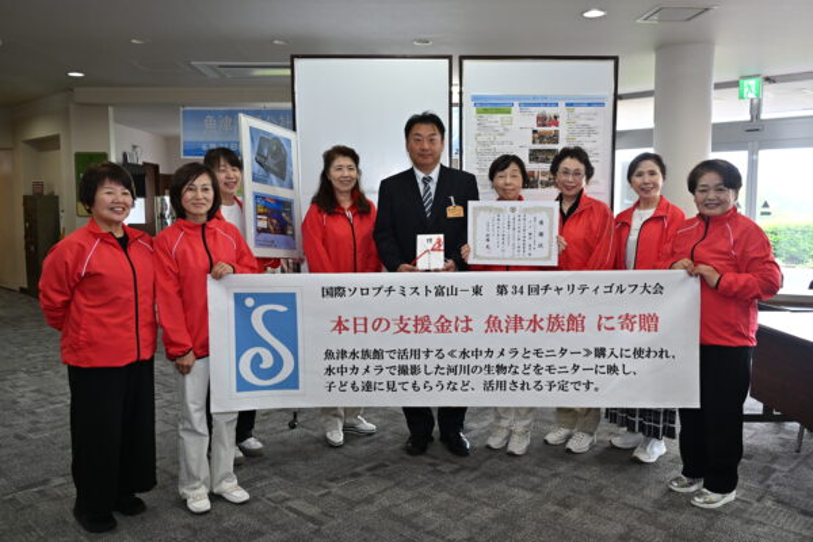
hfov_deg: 61.9
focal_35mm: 30
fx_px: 677
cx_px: 406
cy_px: 271
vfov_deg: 43.6
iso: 1600
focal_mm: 30
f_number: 5
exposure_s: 1/200
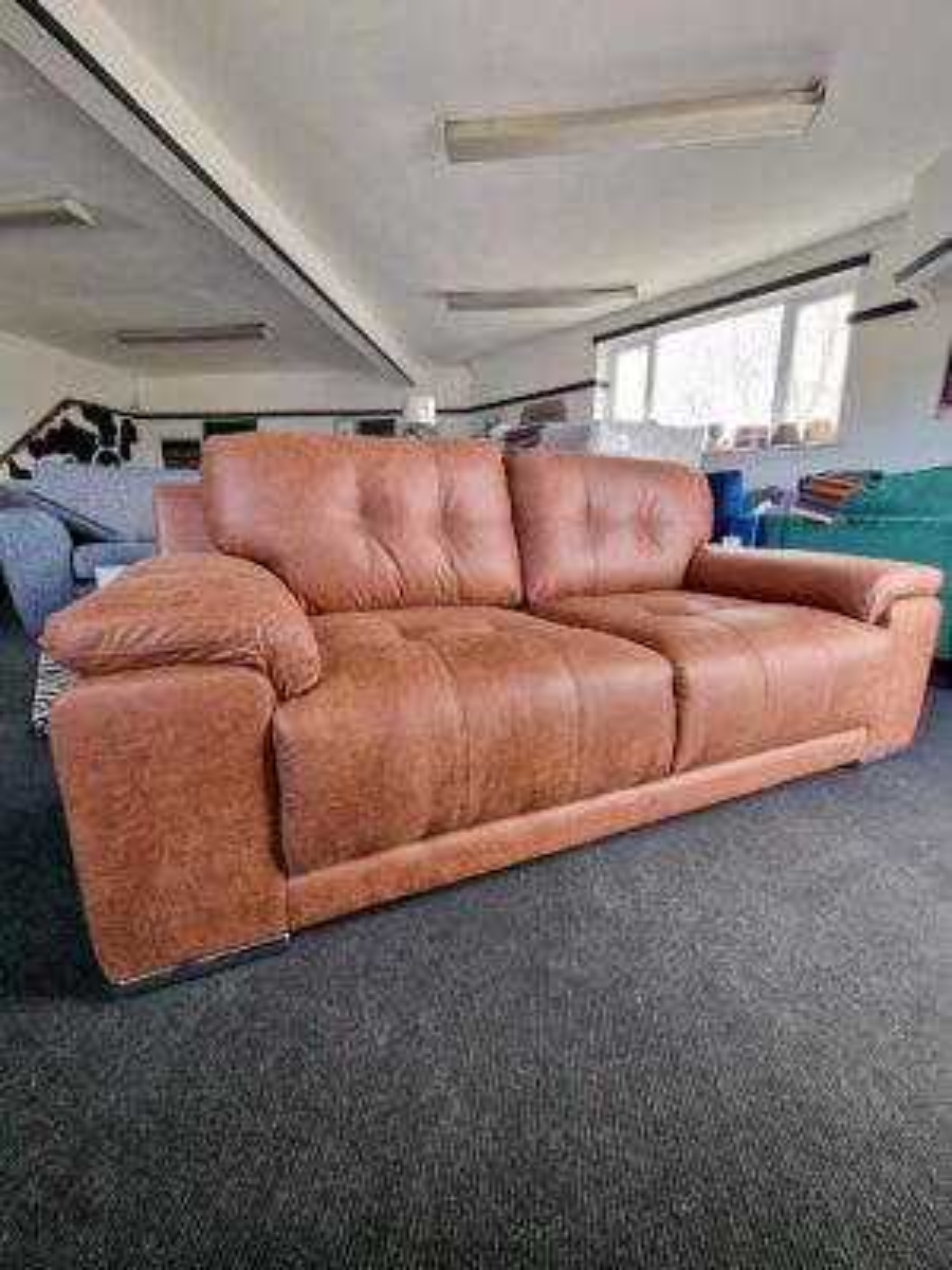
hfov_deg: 89.9
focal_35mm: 13
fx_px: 477
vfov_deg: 106.2
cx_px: 476
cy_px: 635
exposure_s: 1/50
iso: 200
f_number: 2.2
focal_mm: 2.2
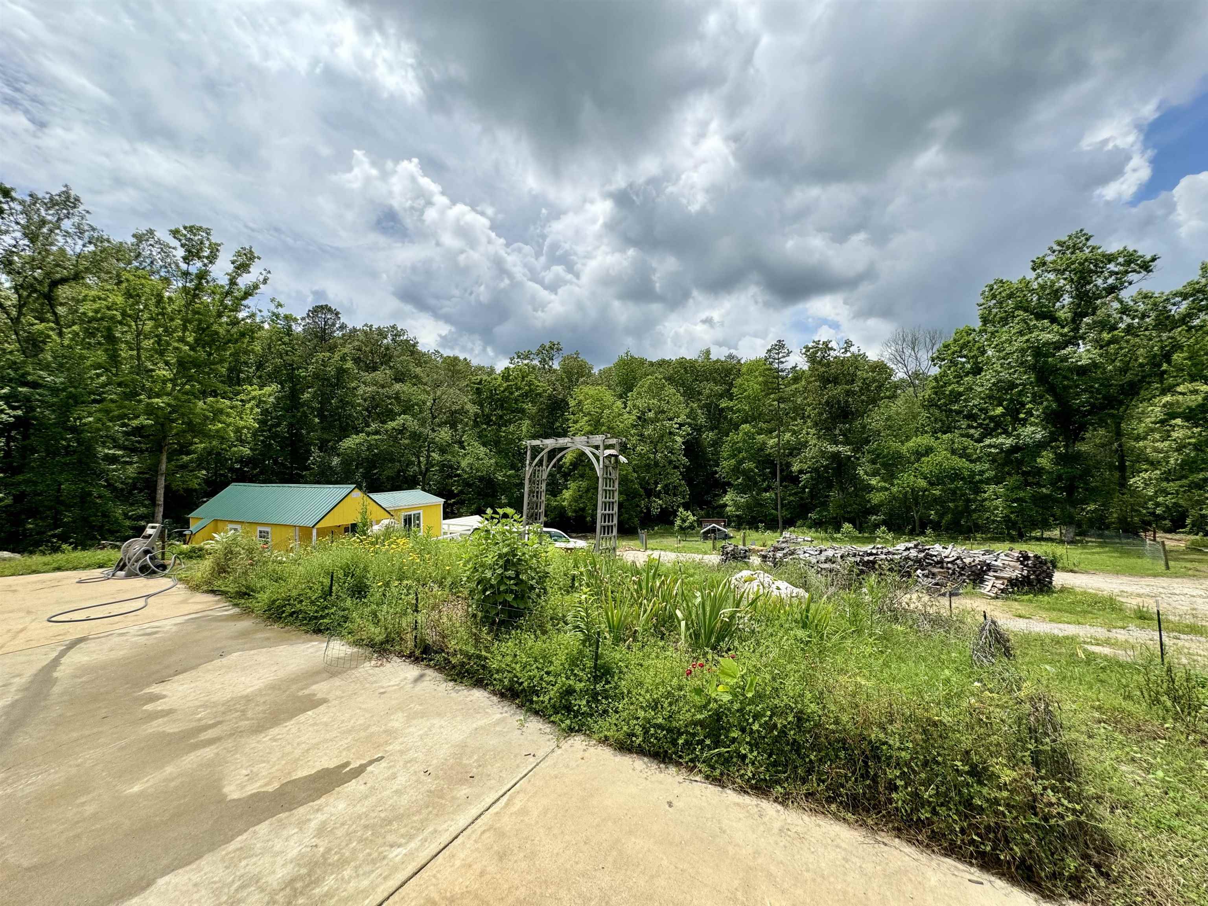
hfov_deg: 102.1
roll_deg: +1.2
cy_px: 453
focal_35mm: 14
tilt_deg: +0.5
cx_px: 604
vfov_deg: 85.7
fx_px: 489
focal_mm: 2.22
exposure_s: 1/1927
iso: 40
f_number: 2.2
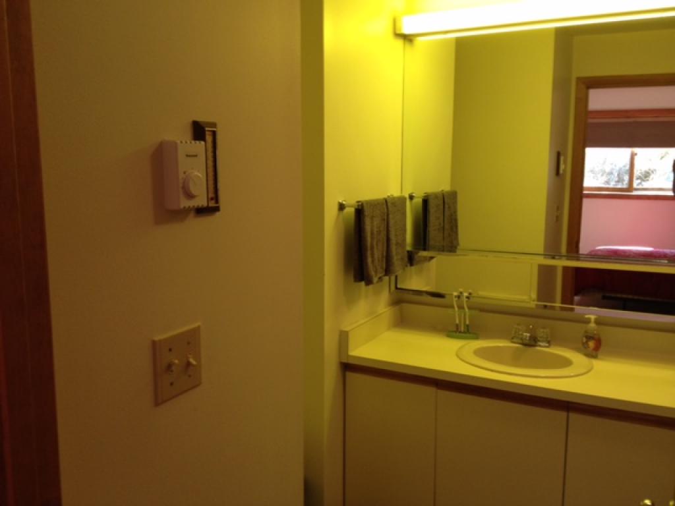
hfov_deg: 52.6
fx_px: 682
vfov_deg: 40.7
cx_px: 338
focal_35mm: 35
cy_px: 253
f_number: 2.4
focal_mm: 4.28
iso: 80
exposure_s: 1/20
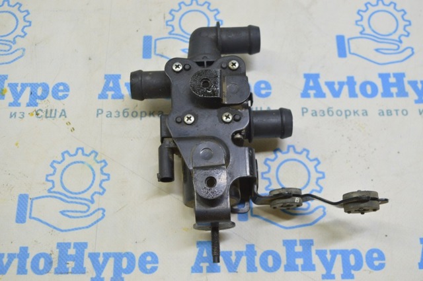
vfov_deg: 29.8
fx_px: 528
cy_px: 140
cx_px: 212
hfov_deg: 43.7
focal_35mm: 45
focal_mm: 30
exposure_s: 1/25
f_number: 5.6
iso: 400
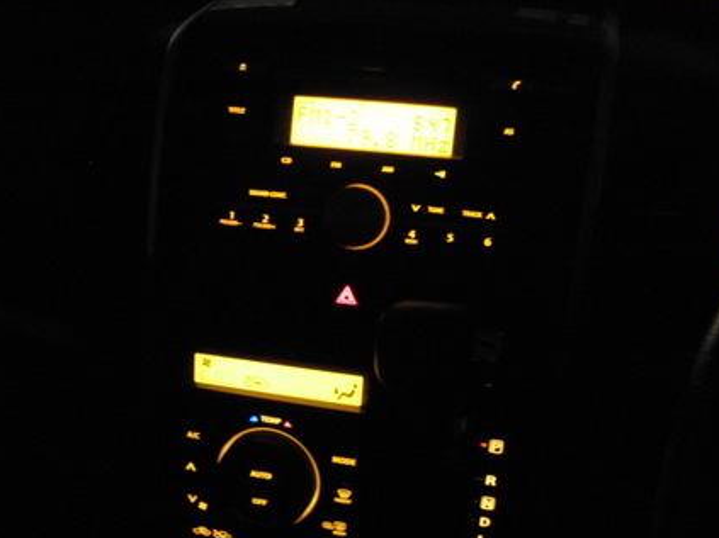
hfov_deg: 44.8
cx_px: 359
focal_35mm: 42
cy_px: 290
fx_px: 872
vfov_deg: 34.3
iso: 800
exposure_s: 1/1.67
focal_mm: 6.42
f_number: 3.6
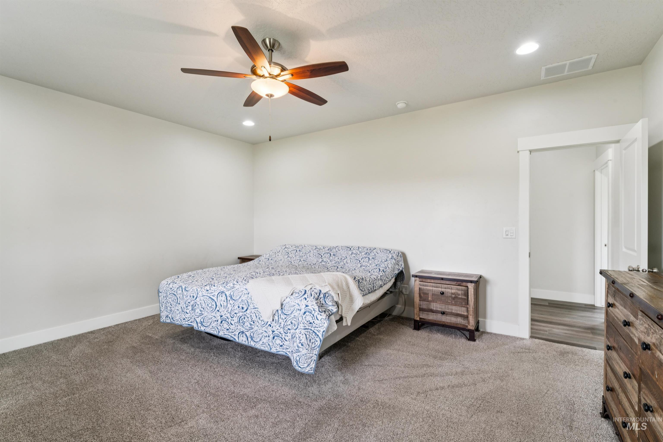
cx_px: 332
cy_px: 221
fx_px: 296
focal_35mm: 16
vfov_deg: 73.4
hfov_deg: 96.4
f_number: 13
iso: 400
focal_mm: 16.1
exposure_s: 1/10
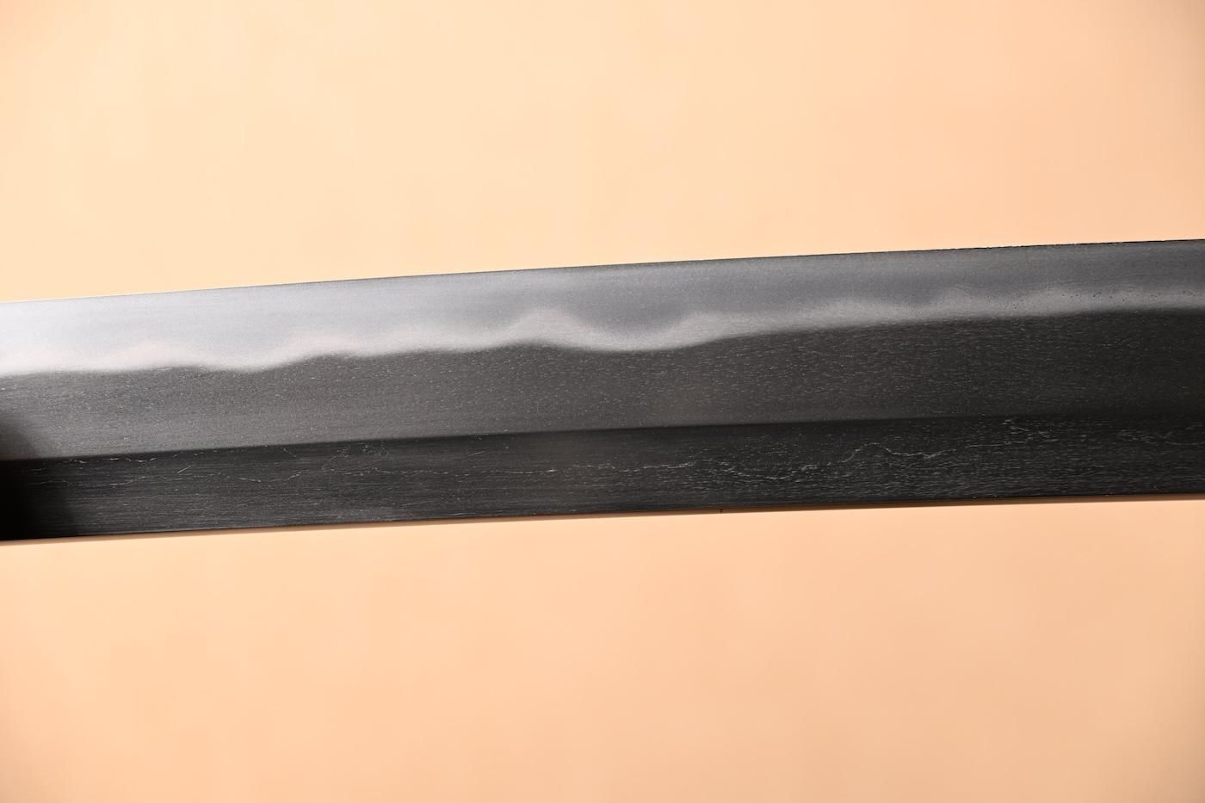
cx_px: 602
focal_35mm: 105
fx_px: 3514
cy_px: 402
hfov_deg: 19.5
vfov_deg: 13.0
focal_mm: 70
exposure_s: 1/2
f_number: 5.3
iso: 100
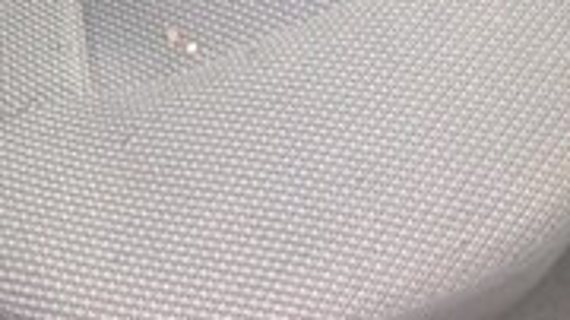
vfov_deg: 10.9
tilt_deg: -42.2
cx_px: 234
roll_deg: -12.2
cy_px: -368
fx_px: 1495
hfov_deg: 21.6
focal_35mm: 99
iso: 80
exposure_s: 1/20
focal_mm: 4.12
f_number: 2.4
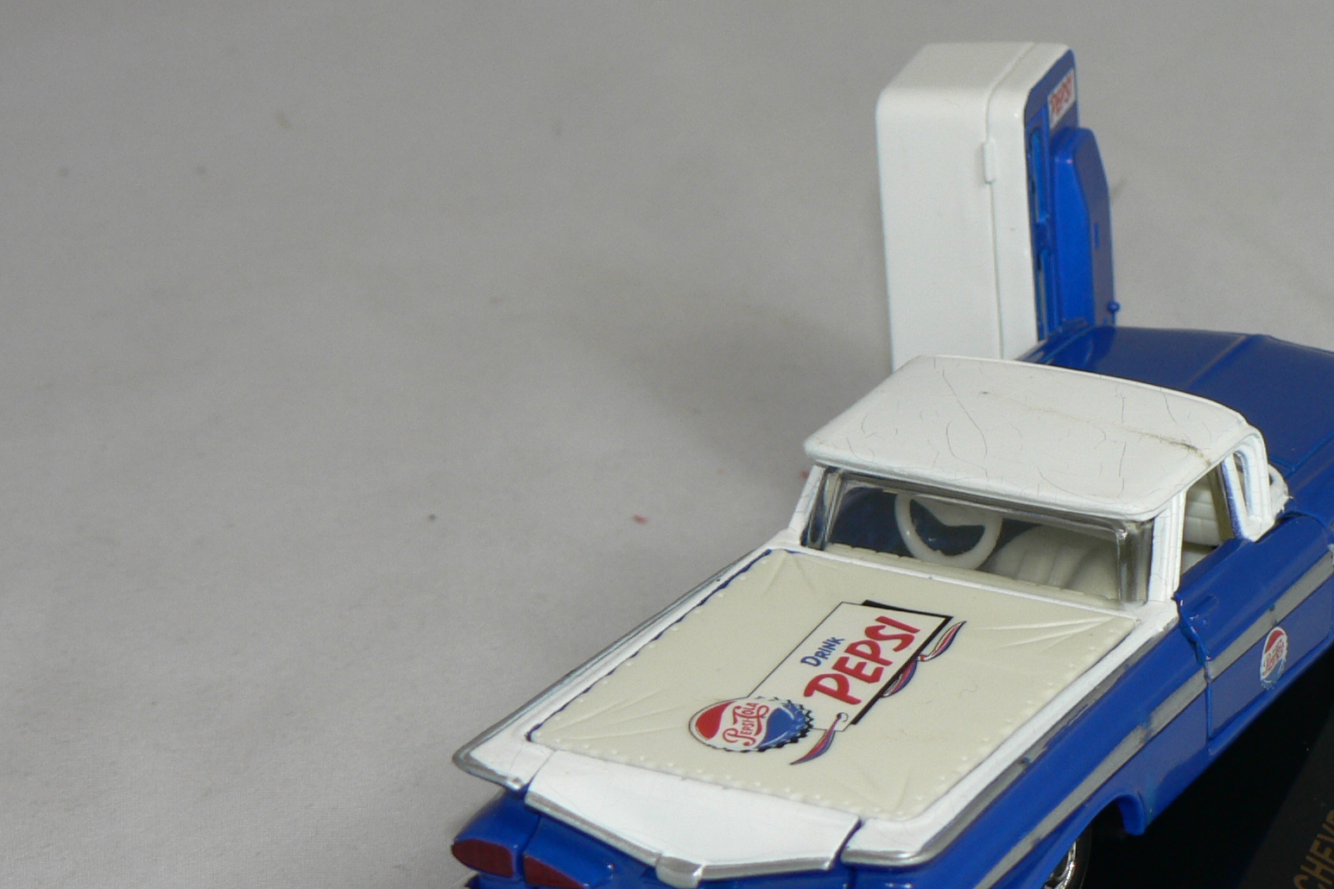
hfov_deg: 15.6
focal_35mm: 131
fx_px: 4854
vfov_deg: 10.5
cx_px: 1011
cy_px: 428
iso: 80
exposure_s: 1/60
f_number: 3.2
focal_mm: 12.6
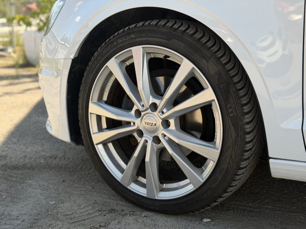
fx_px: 424
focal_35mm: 48
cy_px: 114
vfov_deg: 30.3
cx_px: 153
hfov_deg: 39.7
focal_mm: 6.76
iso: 64
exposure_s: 1/641
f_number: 1.78
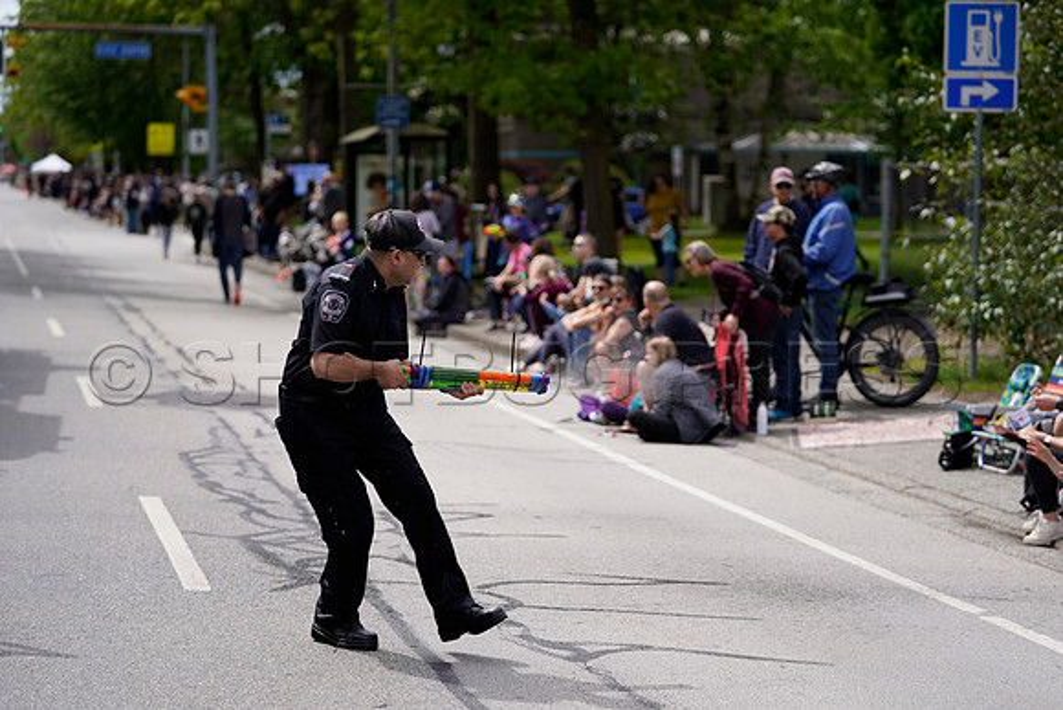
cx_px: 532
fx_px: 2747
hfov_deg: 21.9
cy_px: 355
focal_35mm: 93
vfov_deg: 14.7
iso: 100
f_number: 2.8
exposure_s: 1/400
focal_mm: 93
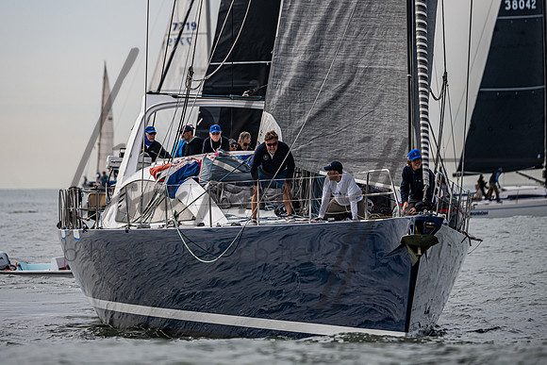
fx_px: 6682
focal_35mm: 440
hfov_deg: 4.7
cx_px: 216
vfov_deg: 3.1
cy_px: 115
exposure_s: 1/1600
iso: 125
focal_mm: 310
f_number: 5.3
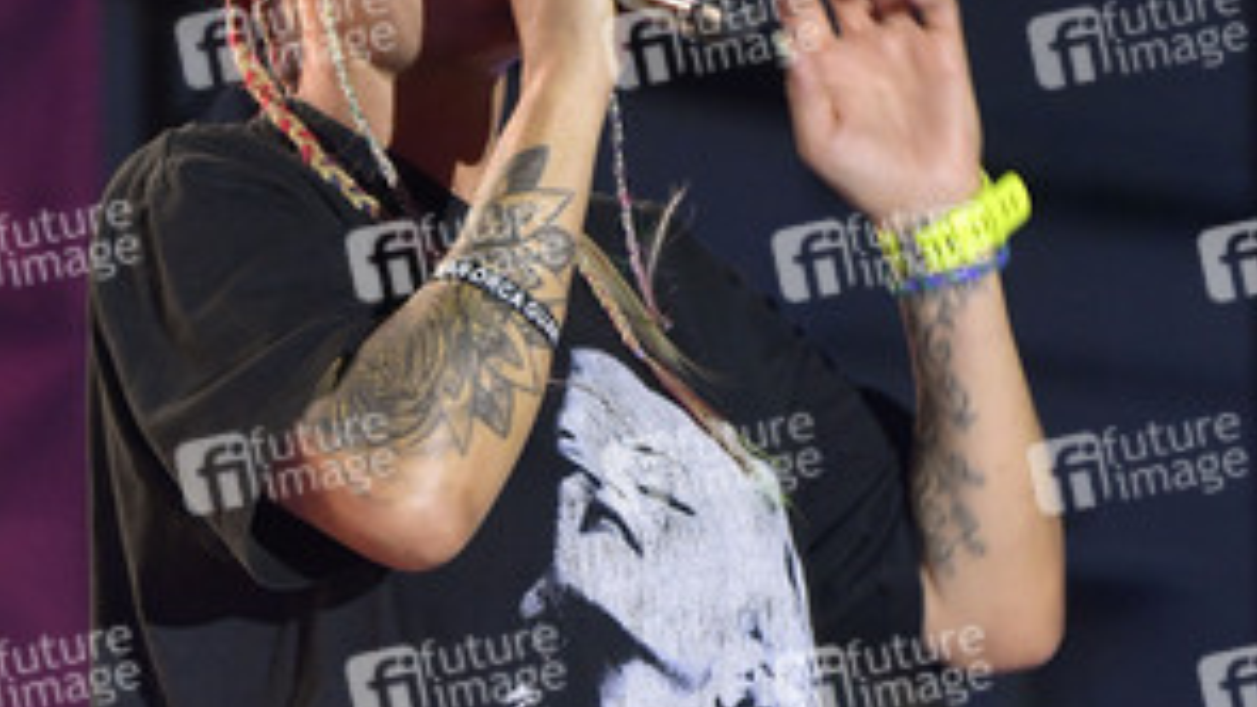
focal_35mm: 256
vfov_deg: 4.7
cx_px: 343
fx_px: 8533
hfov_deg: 8.4
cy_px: 145
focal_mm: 160
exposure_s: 1/250
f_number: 6.3
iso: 2000
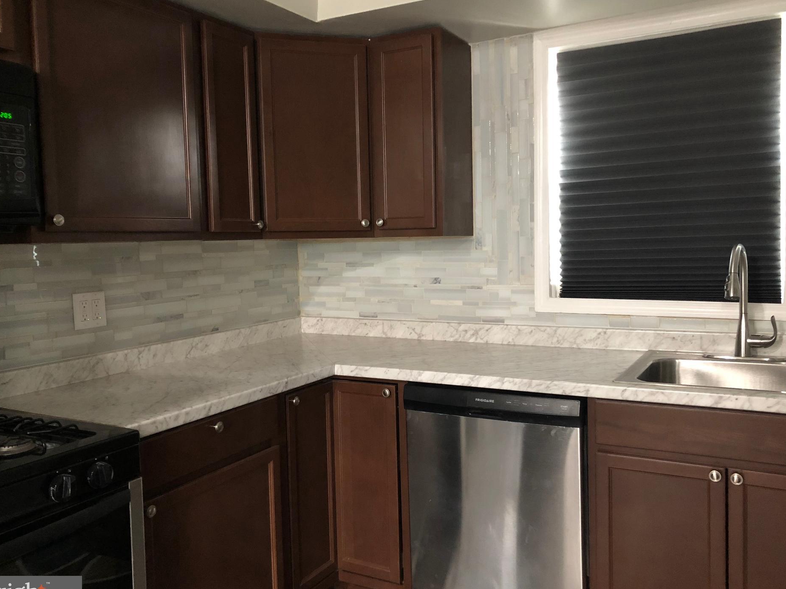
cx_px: 411
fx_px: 704
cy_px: 285
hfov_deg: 58.3
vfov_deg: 45.4
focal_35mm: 31
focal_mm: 4
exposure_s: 1/4
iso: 100
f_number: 1.8
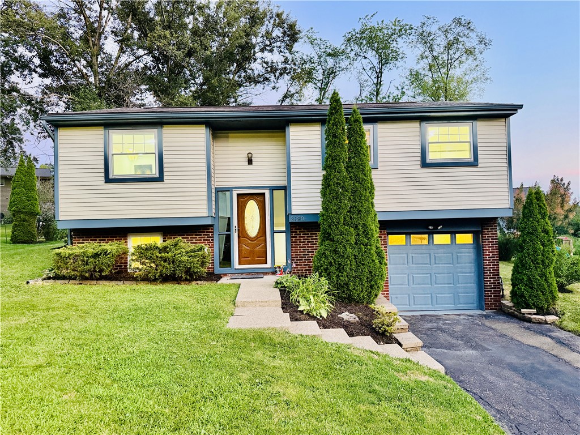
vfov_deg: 56.8
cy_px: 218
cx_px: 290
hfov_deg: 71.6
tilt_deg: +1.1
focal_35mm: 24
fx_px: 402
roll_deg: +2.1
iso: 640
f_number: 1.78
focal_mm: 6.76
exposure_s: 1/40
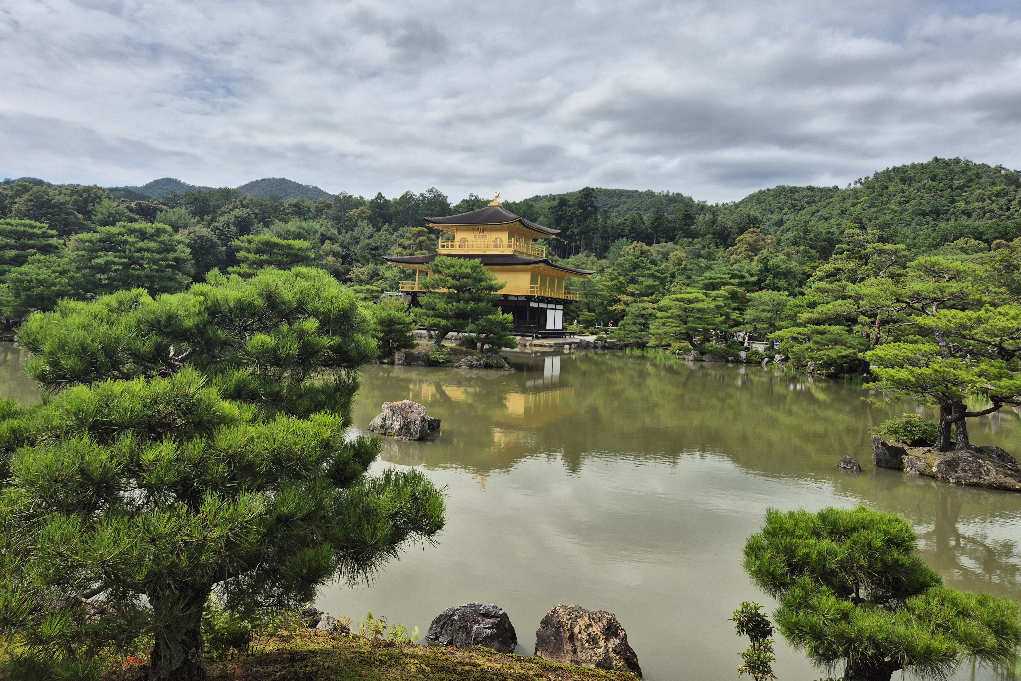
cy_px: 310
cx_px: 510
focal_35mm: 24
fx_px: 681
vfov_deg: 53.1
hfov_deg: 73.7
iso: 25
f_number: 1.8
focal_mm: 5.4
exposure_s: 1/3328
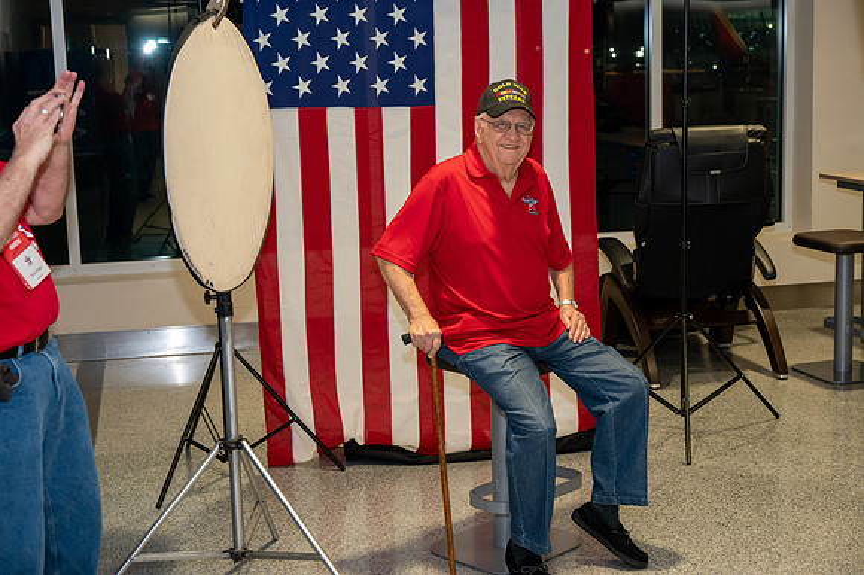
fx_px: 1295
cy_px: 288
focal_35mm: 54
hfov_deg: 36.9
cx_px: 432
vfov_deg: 25.0
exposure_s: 1/160
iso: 5000
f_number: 5.6
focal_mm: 54
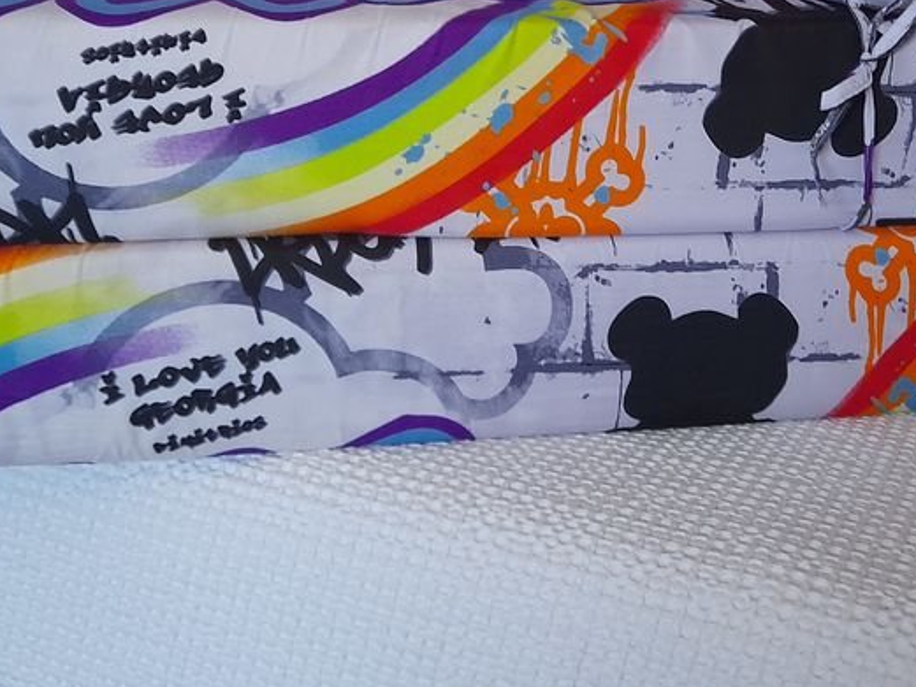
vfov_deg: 29.3
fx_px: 1270
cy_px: 102
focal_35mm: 48
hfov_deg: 39.6
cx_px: 498
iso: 400
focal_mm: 4.6
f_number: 2
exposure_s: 1/25
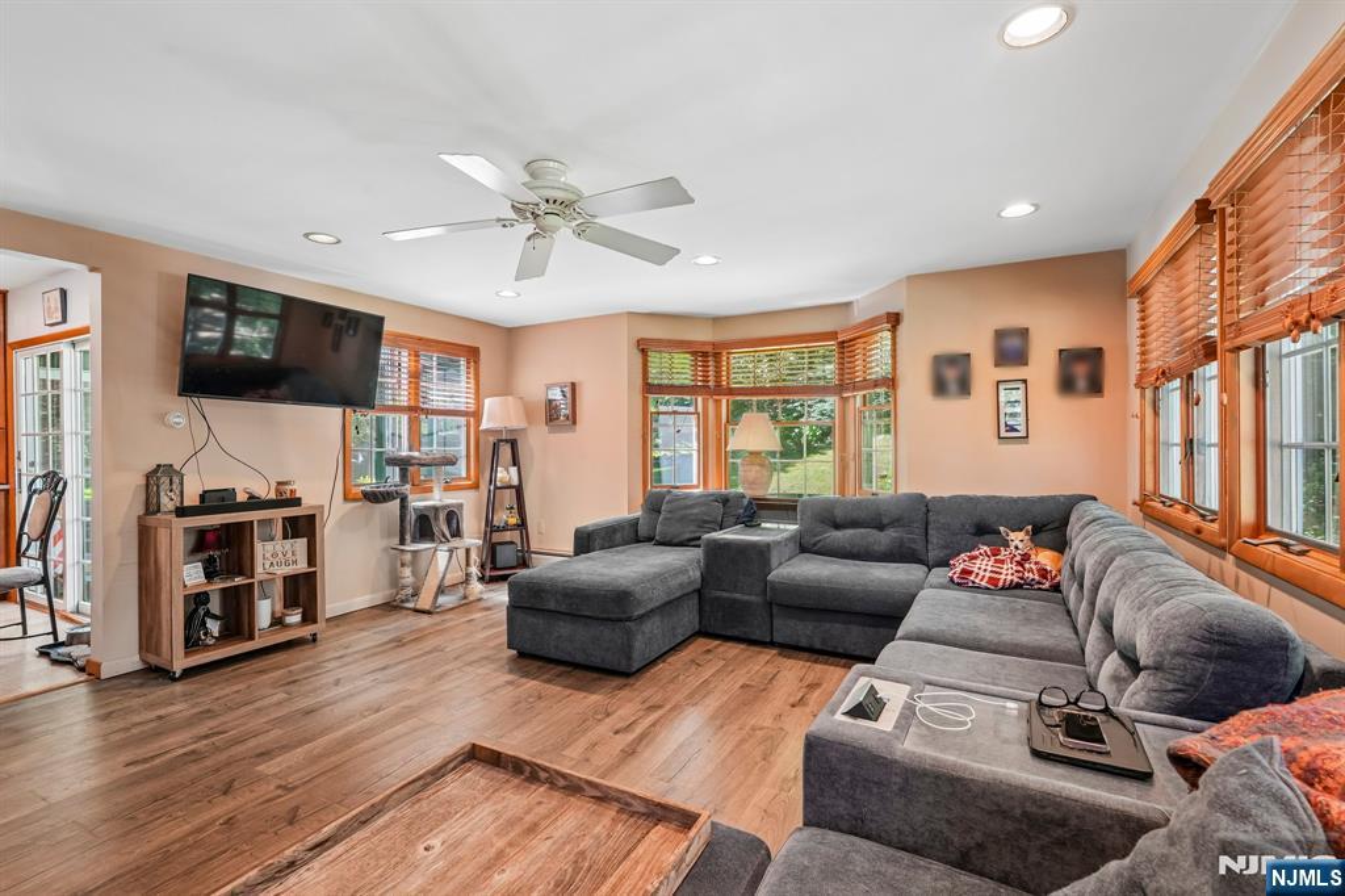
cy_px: 448
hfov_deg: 95.0
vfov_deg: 72.0
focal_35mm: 16
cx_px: 672
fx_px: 616
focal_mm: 16.5
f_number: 9
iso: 400
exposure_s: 1/25
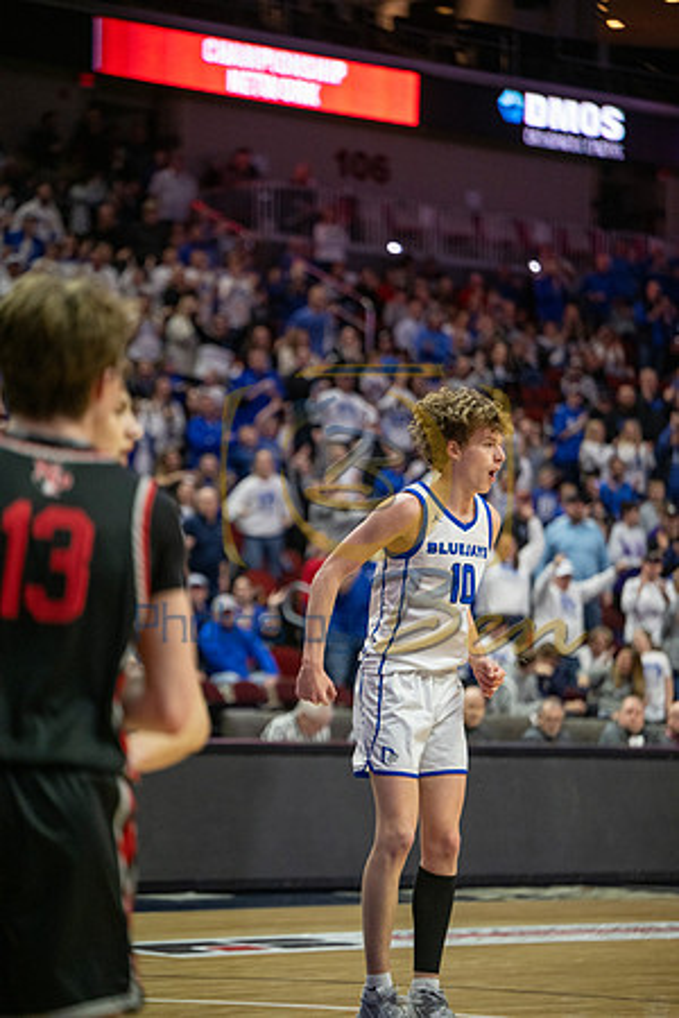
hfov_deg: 10.5
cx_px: 340
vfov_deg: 15.8
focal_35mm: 130
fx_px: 3678
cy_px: 509
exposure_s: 1/1250
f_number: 2.8
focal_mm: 130
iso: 2500
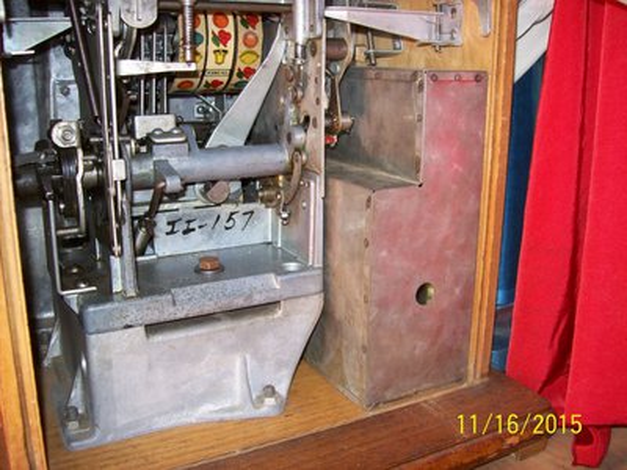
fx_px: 652
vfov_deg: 39.7
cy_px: 235
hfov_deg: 51.4
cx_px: 314
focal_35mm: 36
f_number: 2.7
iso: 80
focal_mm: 6
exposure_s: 1/64
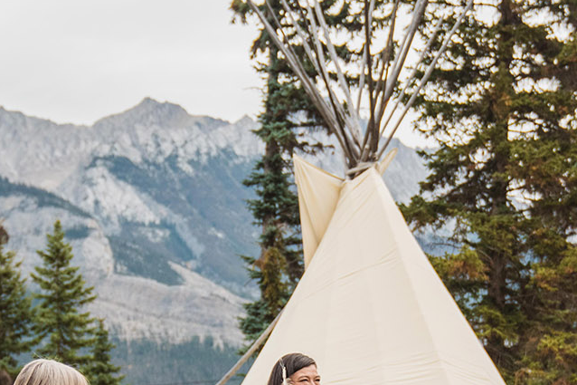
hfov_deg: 21.2
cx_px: 342
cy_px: 474
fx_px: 1538
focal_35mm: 96
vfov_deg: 13.8
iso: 800
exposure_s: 1/1600
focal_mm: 34
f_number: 2.8
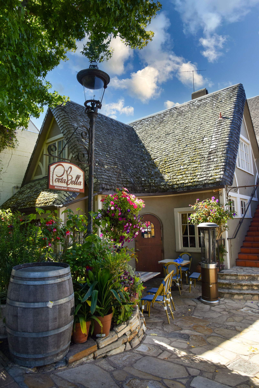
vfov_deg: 73.7
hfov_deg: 53.2
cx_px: 130
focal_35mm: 24
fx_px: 259
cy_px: 194
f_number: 16
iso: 220
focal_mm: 24
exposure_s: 1/30
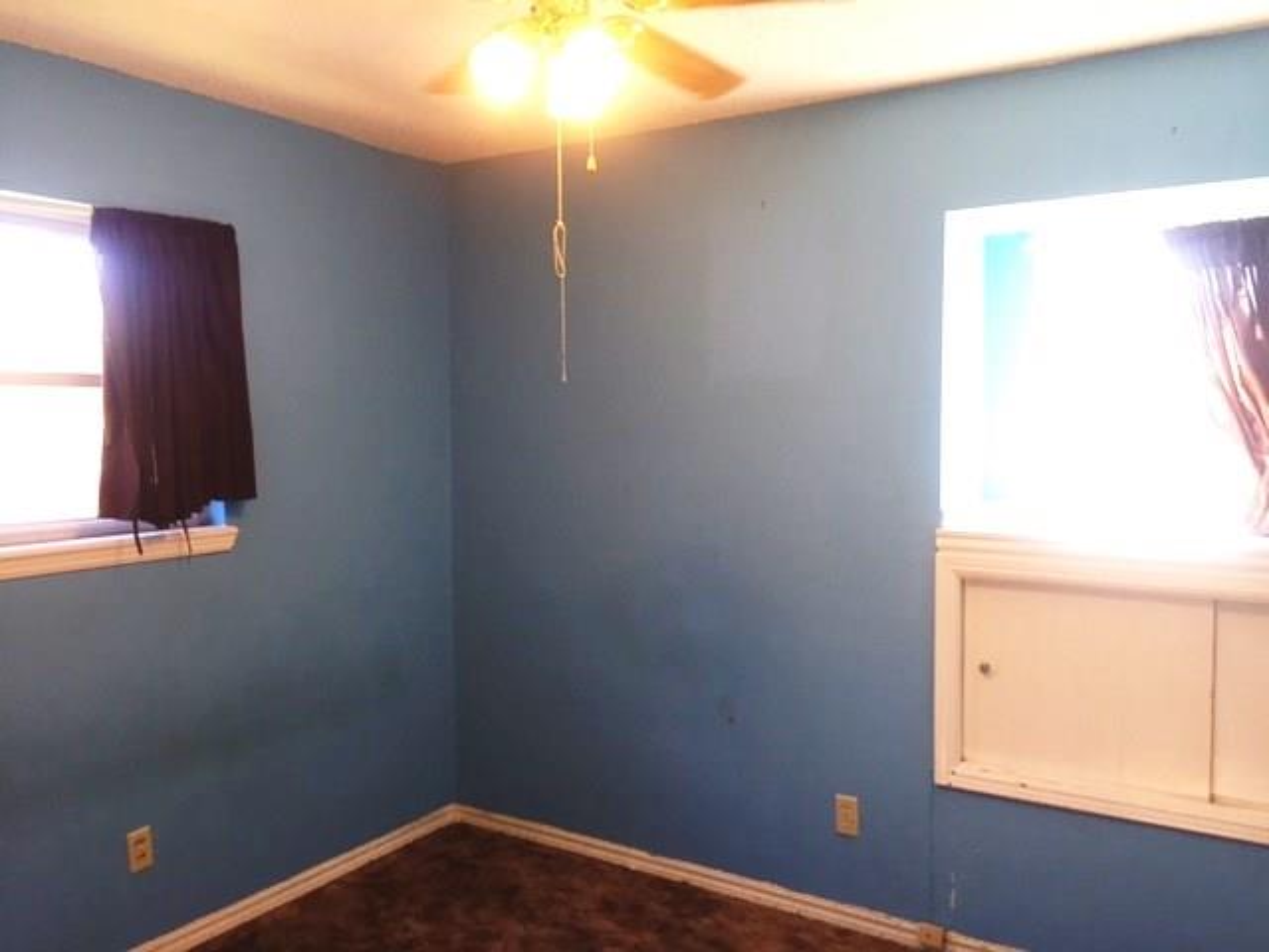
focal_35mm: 29
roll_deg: -0.7
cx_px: 634
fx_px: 1063
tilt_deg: -2.6
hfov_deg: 61.7
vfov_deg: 48.2
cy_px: 476
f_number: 2.2
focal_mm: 4.15
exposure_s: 1/30
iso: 32
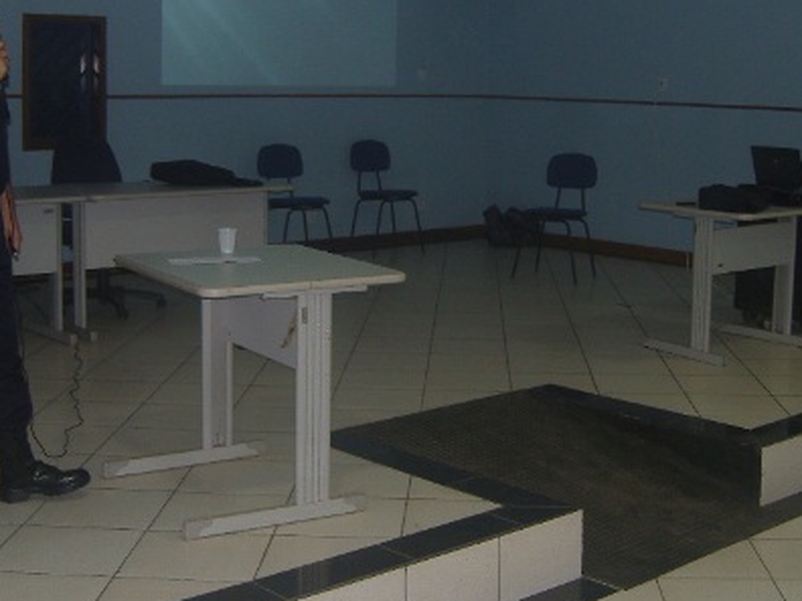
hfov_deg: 34.9
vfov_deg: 26.3
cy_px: 174
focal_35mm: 55
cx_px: 450
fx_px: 1274
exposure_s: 1/40
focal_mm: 7.3
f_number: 2.8
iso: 125
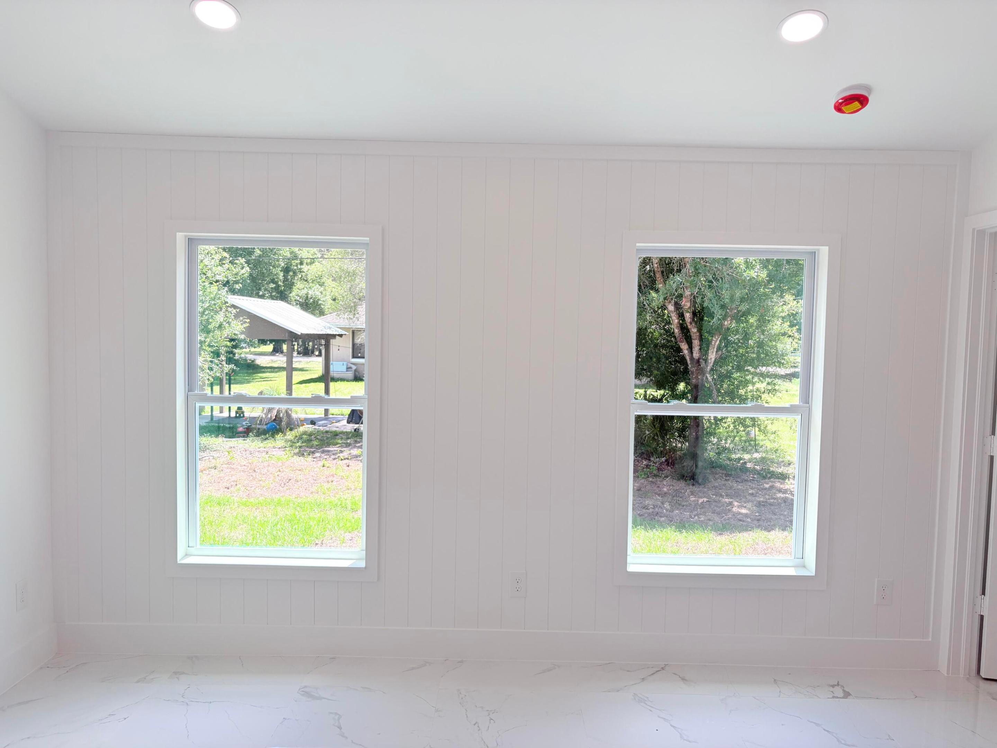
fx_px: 749
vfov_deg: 53.1
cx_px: 498
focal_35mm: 26
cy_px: 374
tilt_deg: -2.4
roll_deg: -0.5
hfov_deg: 67.3
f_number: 1.6
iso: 64
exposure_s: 1/576
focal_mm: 5.96
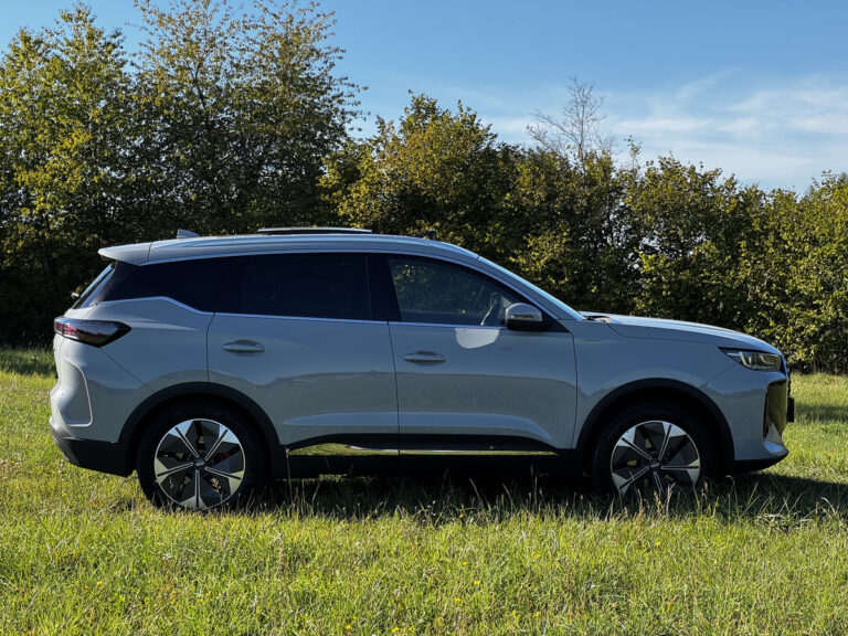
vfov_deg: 19.1
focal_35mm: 77
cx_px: 424
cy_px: 318
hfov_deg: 25.3
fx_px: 1886
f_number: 2.8
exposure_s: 1/348
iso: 25
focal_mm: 9
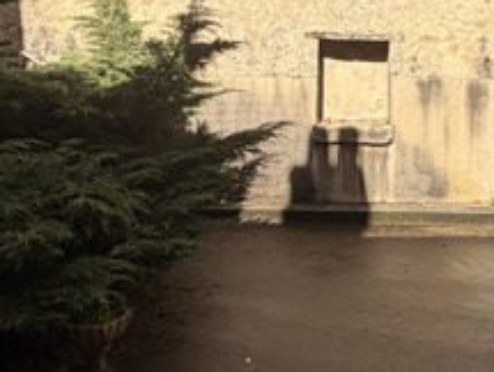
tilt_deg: +1.2
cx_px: 349
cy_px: -2
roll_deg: -0.2
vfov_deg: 26.6
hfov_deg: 36.2
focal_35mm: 52
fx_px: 743
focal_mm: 2.22
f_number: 2.2
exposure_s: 1/770
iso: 25
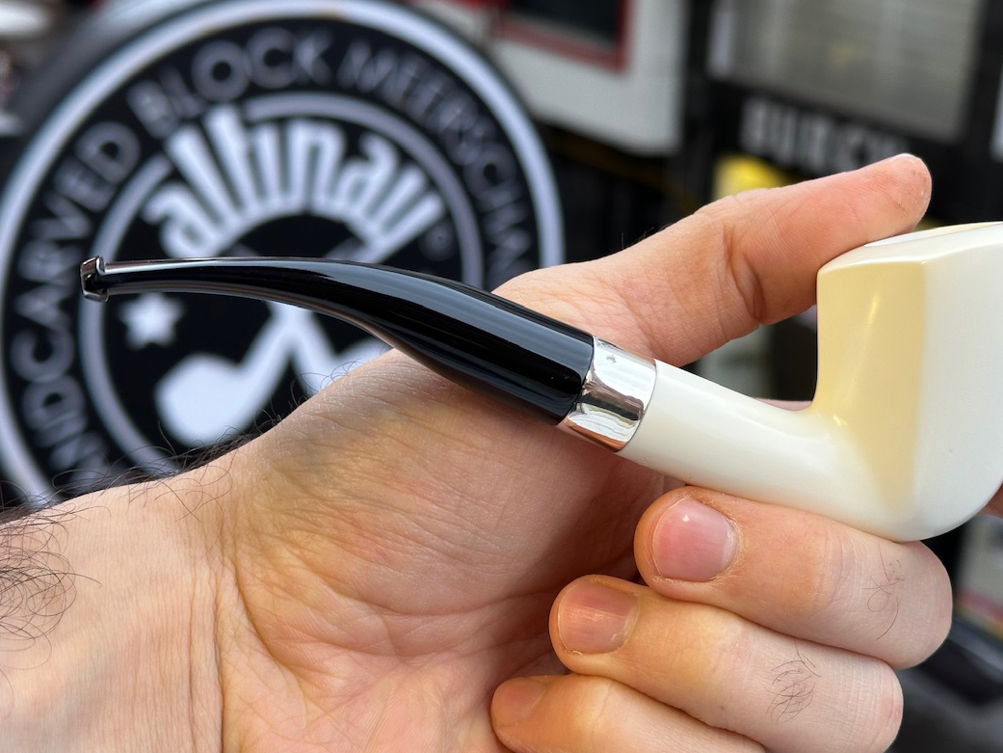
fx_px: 1710
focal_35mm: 59
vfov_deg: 24.8
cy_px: 342
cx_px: 574
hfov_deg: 32.6
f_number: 1.78
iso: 50
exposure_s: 1/50
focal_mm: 6.86
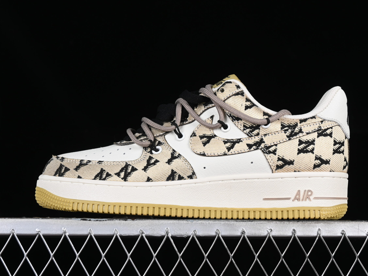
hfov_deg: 23.8
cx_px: 191
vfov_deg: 18.0
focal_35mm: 82
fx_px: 872
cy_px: 138
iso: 160
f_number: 8
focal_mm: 50
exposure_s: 1/80
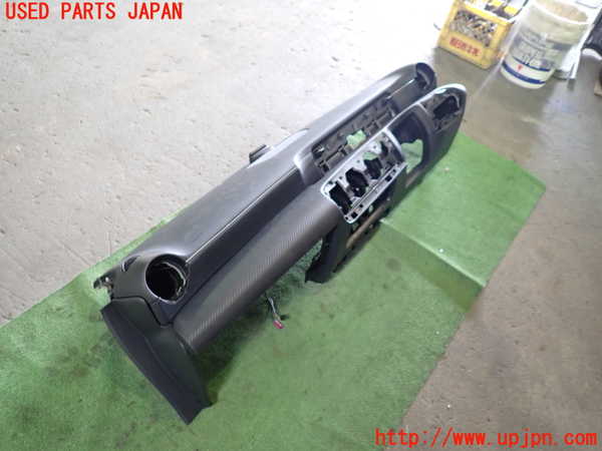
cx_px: 301
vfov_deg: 54.9
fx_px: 435
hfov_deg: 69.4
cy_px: 226
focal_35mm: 25
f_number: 2
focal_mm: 4.5
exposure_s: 1/30
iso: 400
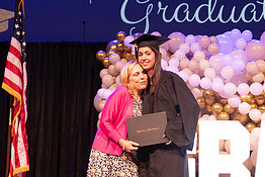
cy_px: 103
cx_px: 142
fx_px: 619
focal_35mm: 84
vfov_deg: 16.3
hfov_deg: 24.2
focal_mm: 38
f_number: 4
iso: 1600
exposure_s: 1/200
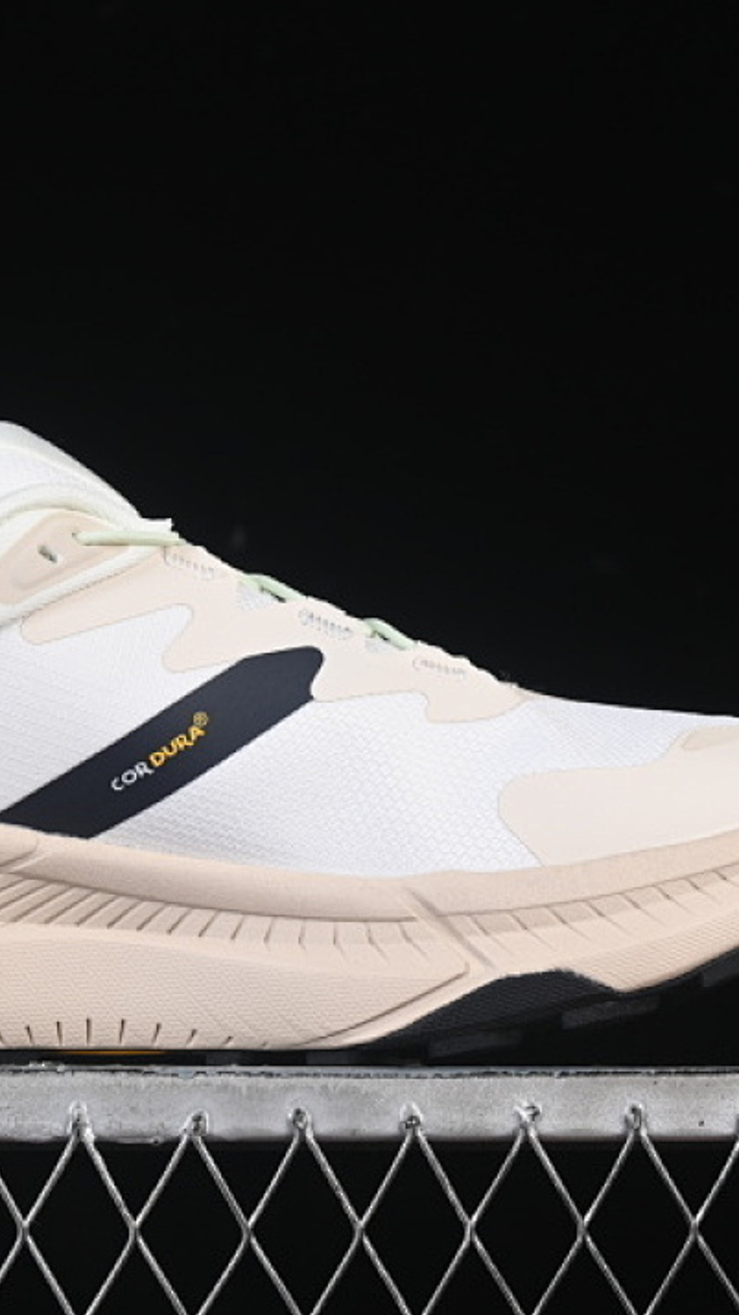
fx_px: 4146
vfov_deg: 18.0
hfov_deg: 10.2
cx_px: 171
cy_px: 657
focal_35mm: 119
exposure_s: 1/80
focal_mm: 50
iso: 160
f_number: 8
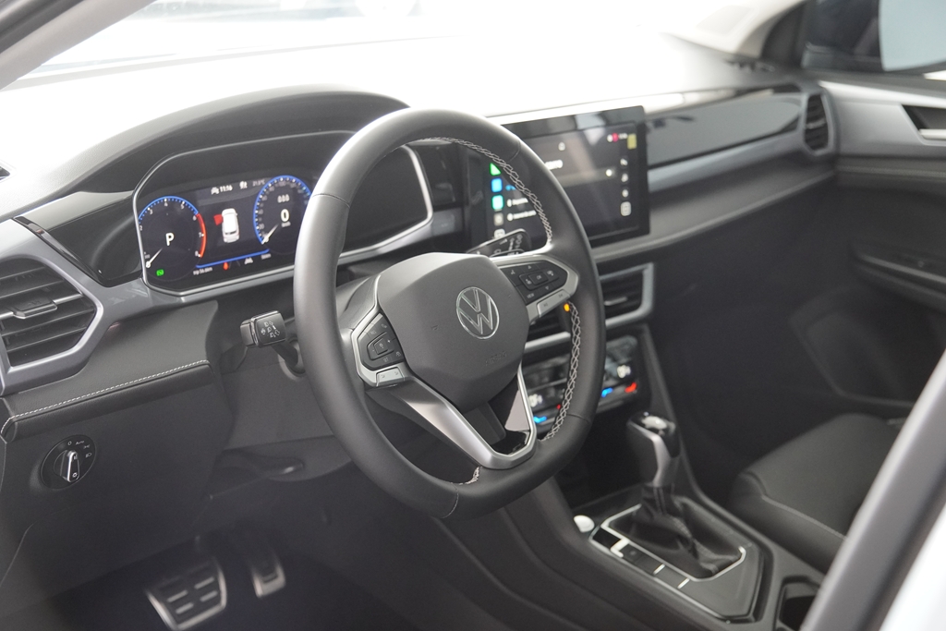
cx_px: 473
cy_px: 316
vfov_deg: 27.3
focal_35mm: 50
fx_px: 1301
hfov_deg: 40.0
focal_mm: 33
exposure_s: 1/160
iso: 1600
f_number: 2.8
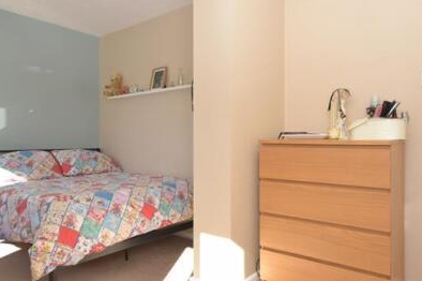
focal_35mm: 25
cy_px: 146
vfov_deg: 51.2
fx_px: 293
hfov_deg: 71.1
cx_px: 243
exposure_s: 1/200
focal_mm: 10
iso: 400
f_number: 7.1
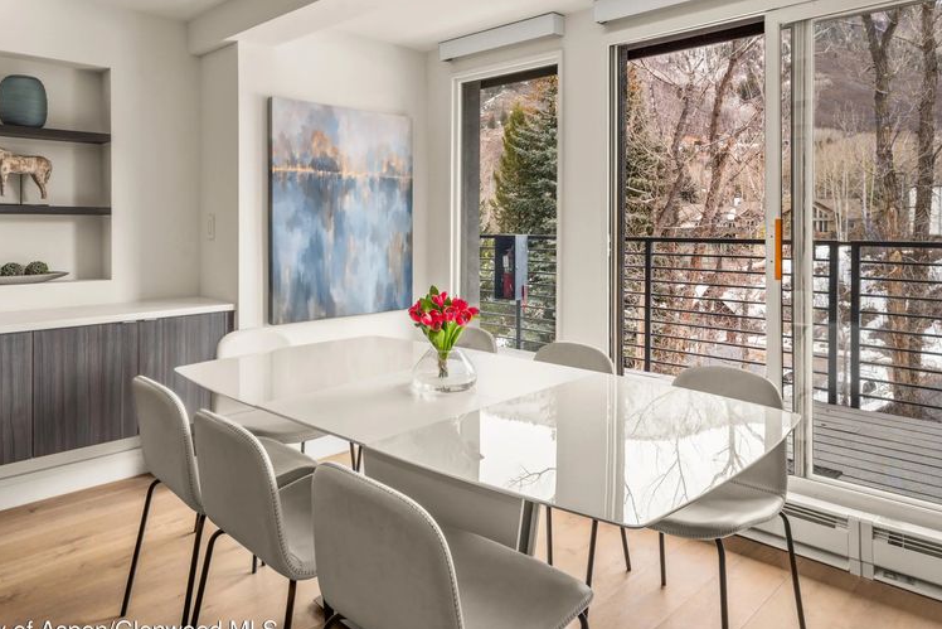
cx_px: 479
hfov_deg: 69.4
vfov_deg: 49.1
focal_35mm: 26
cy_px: 239
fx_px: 680
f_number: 10
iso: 400
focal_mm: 19
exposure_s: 1/5
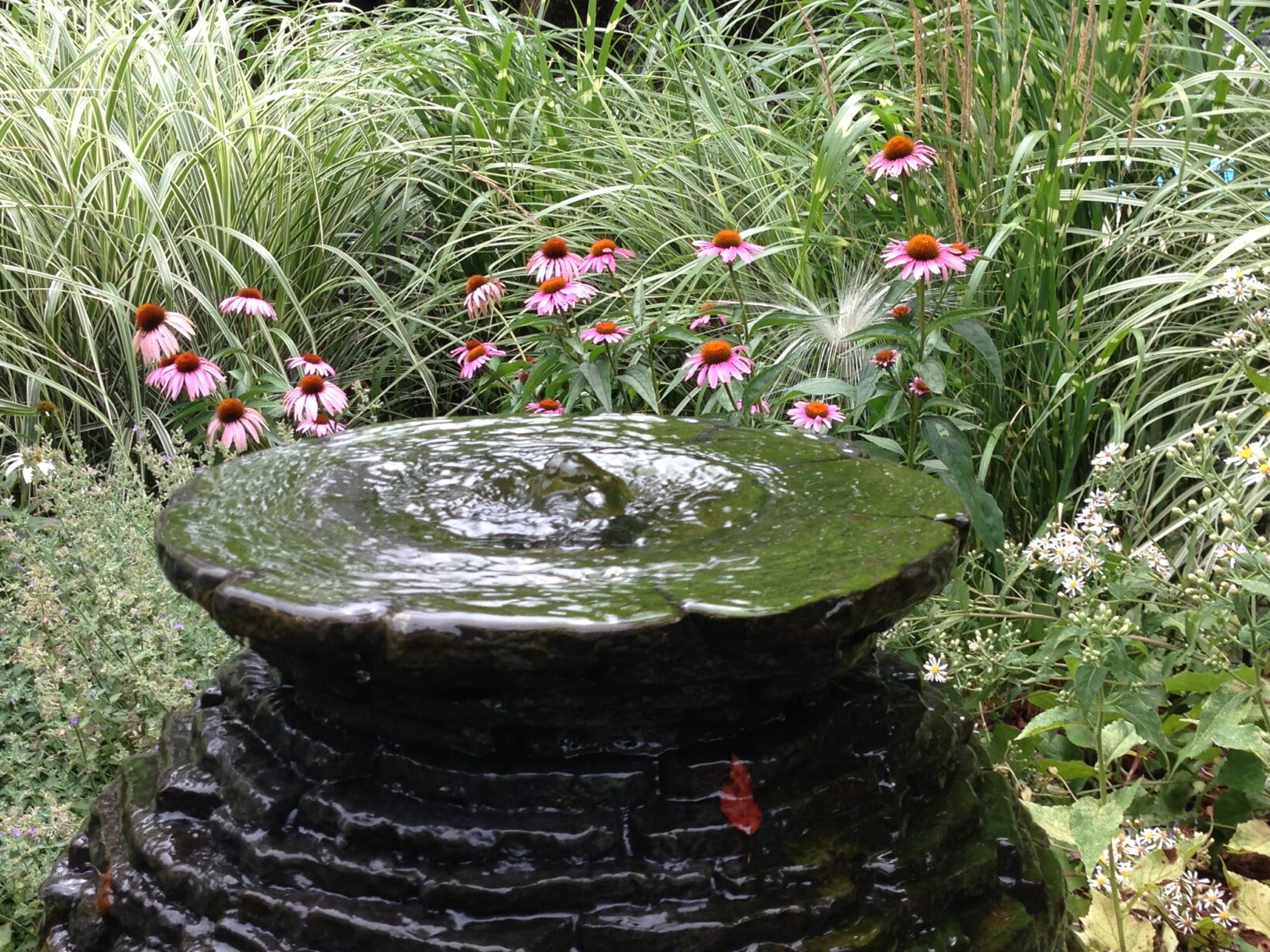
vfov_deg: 28.0
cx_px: 597
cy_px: 539
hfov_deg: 36.8
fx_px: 1907
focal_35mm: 52
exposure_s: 1/319
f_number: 2.4
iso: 50
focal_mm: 4.13
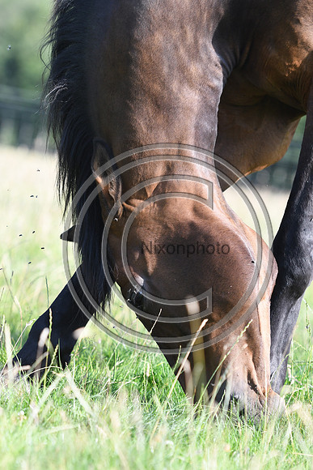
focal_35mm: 202
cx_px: 156
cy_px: 235
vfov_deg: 10.2
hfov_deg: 6.8
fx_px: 2639
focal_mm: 135
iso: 450
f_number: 3.5
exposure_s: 1/1250
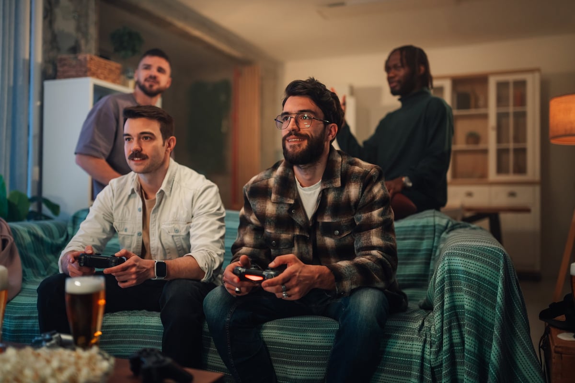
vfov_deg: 37.8
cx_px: 288
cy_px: 192
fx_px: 559
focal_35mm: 35
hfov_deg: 54.5
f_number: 1.2
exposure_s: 1/250
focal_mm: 35
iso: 400
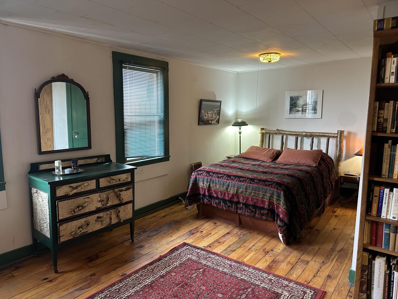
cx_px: 199
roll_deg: -0.9
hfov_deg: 71.6
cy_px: 150
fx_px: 276
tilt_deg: -8.1
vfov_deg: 56.8
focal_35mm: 24
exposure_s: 1/60
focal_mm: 6.86
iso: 400
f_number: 1.78
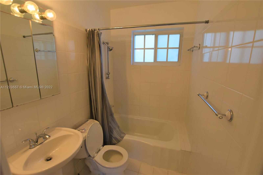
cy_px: 88
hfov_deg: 95.0
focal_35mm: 16
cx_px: 132
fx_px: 121
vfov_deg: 72.0
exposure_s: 1/125
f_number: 5.6
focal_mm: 11
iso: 400
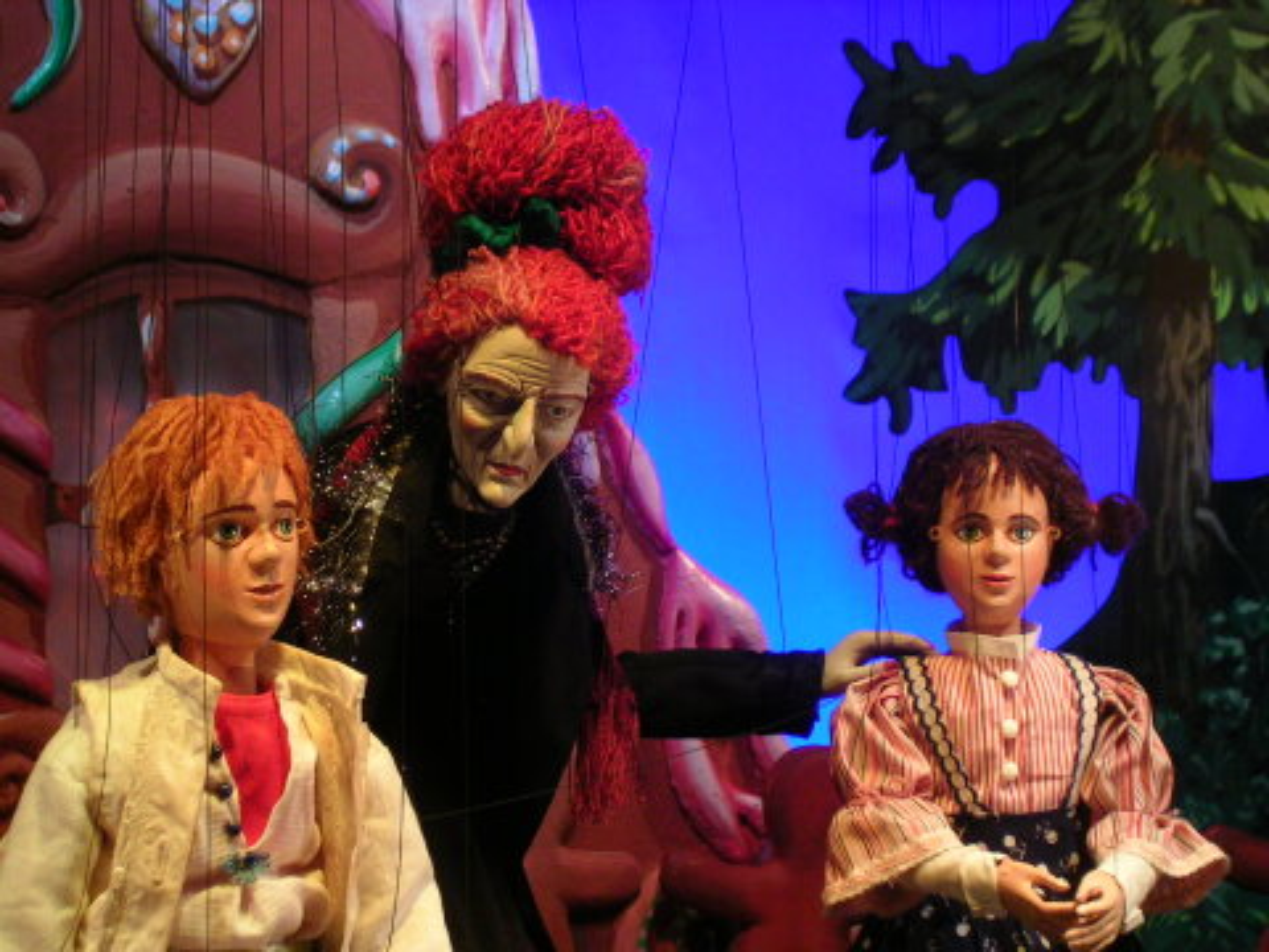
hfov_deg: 19.6
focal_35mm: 100
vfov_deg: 14.8
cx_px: 634
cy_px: 476
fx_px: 3666
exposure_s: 1/7.6
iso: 100
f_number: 4.7
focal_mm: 15.7
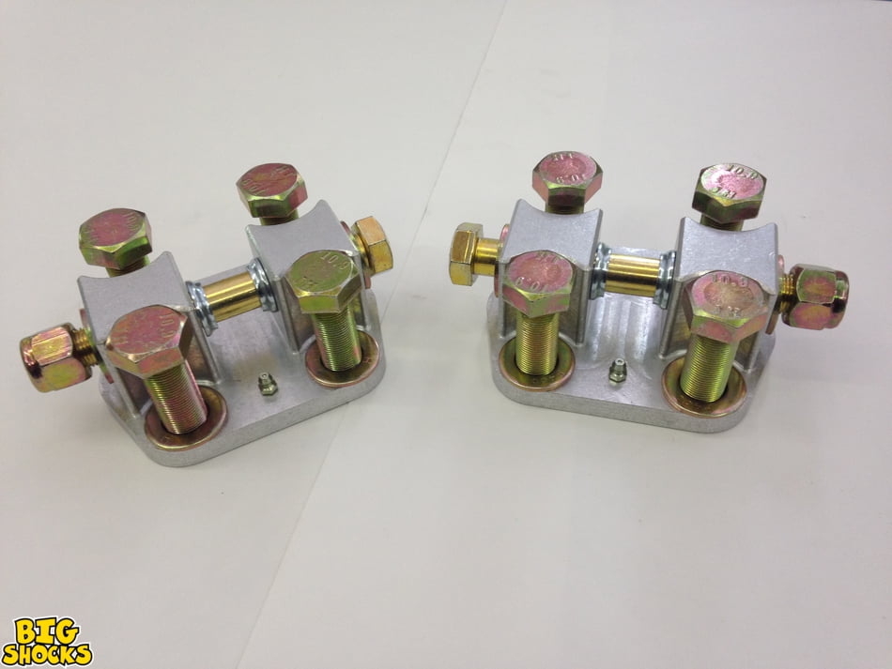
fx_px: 851
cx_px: 446
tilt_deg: -46.7
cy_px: 334
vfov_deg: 43.0
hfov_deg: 55.3
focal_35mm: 33
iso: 80
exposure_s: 1/120
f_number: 2.4
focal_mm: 4.12
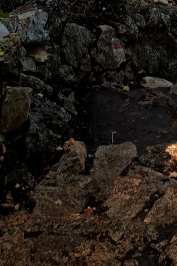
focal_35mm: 92
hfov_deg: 13.9
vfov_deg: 20.3
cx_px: 266
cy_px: -77
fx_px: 678
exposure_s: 1/40
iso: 80
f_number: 9
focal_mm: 8.8
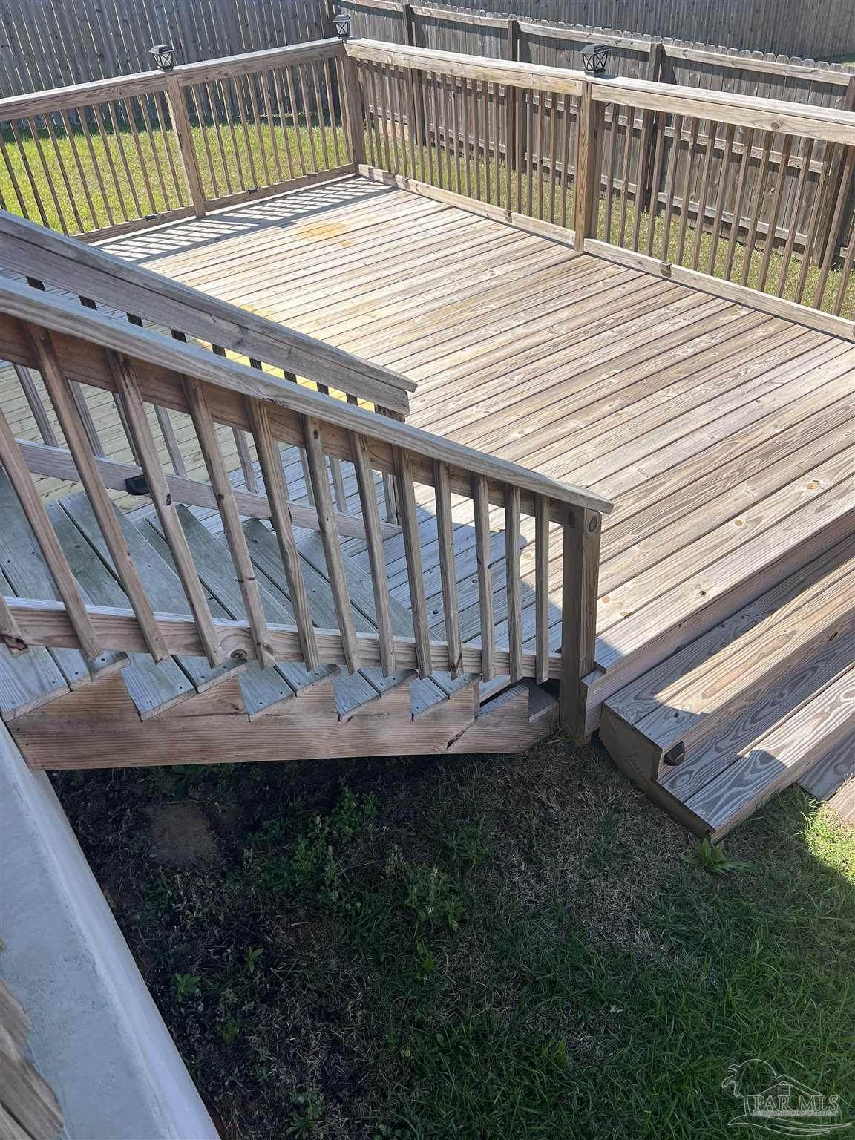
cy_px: 570
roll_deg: +7.1
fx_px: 856
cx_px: 428
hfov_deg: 53.1
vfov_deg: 67.3
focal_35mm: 26
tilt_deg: -37.4
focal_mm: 5.7
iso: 50
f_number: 1.5
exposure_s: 1/2083
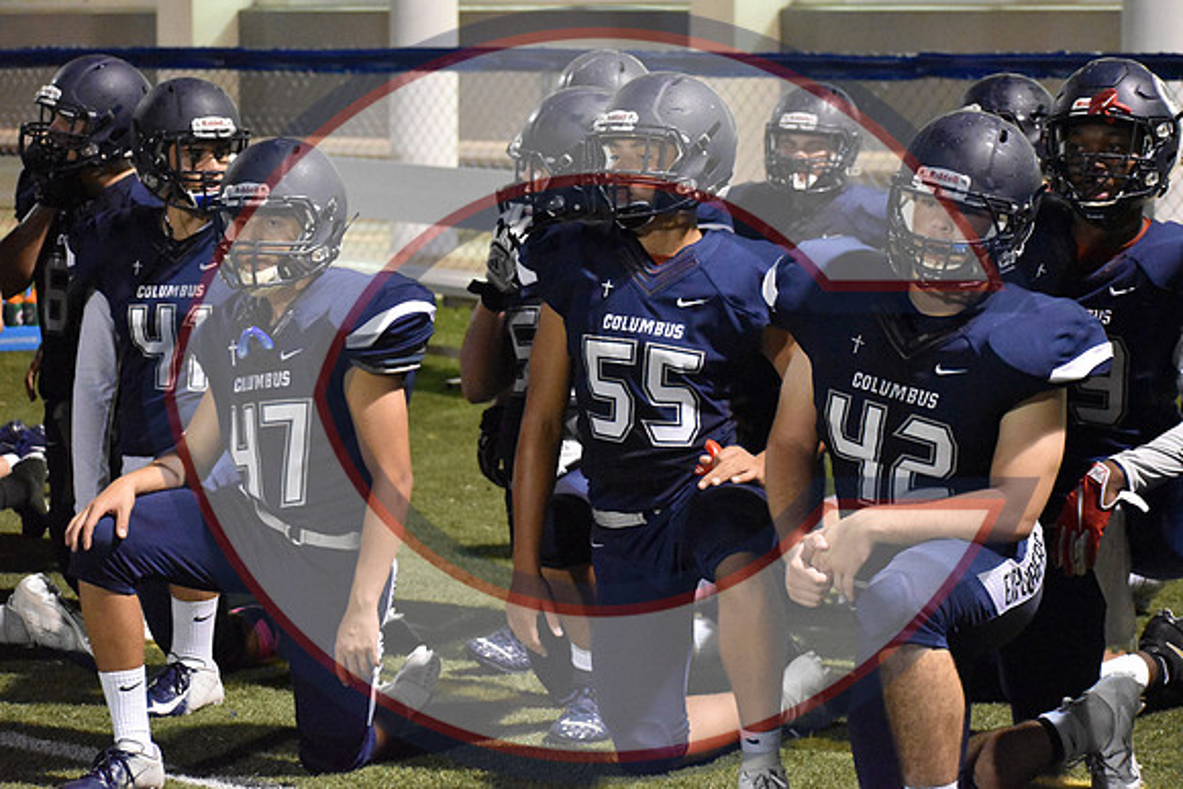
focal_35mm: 105
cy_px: 394
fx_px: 3451
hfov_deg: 19.5
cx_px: 592
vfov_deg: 13.0
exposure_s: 1/125
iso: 10000
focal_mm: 70
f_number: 4.5
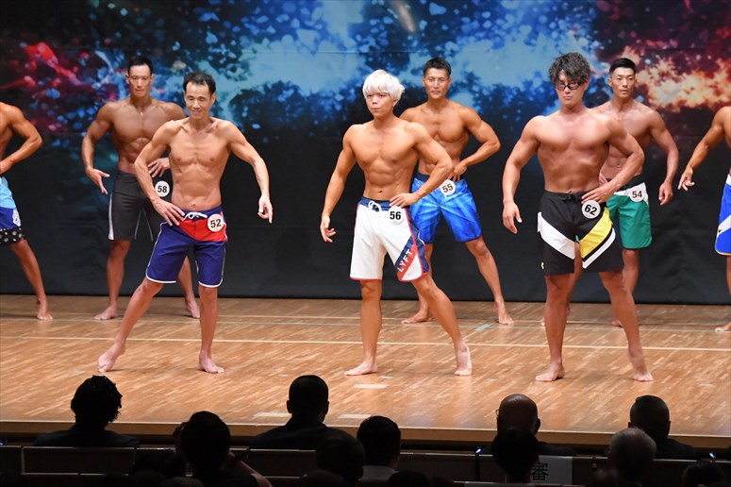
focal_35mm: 202
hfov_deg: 10.2
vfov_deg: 6.8
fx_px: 4100
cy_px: 244
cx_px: 366
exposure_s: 1/400
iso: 8000
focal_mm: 135
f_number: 5.6
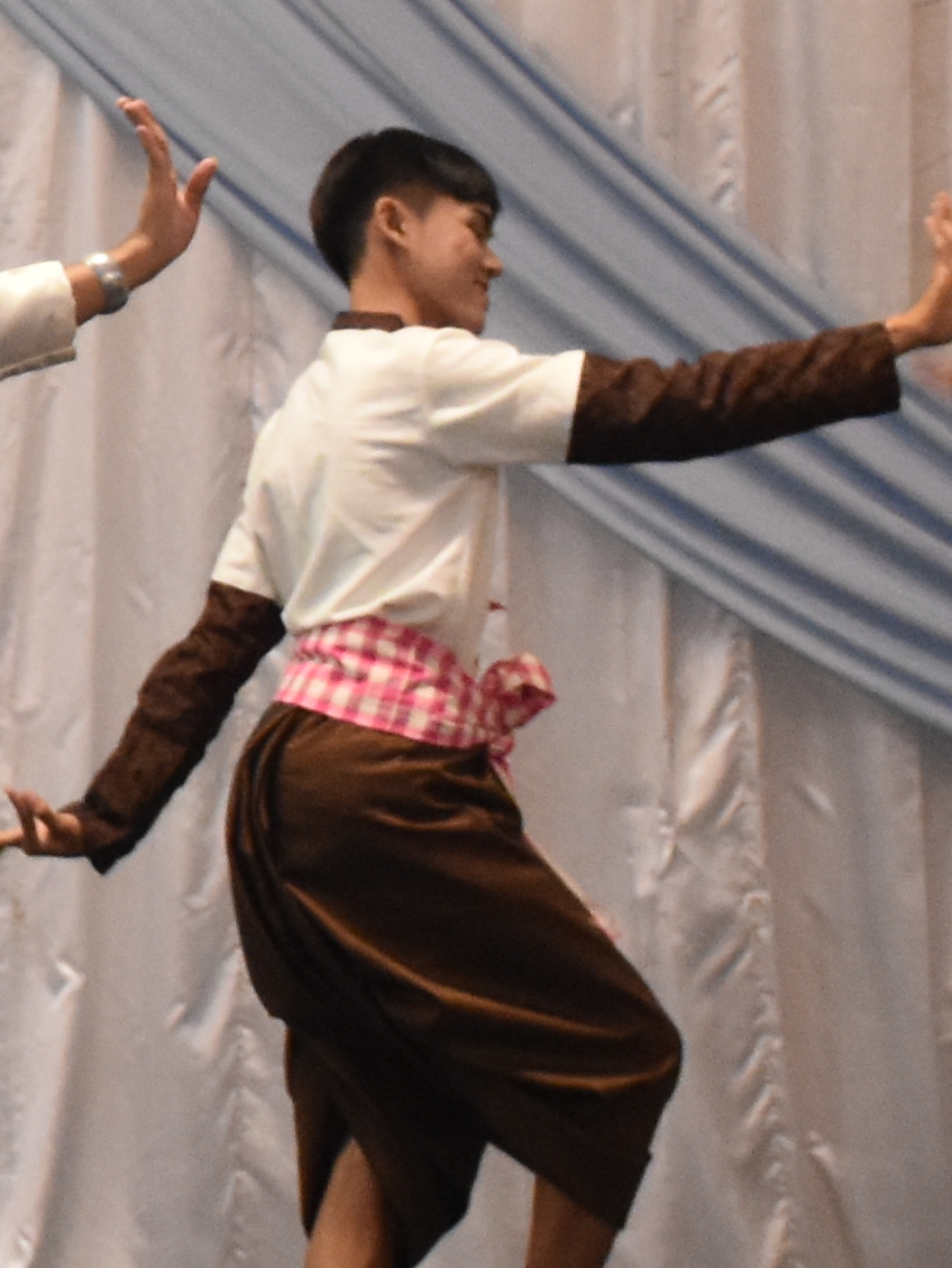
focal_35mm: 245
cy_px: 405
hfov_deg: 5.9
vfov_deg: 8.1
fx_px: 8981
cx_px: -1109
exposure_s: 1/60
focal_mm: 32
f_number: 4
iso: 2000
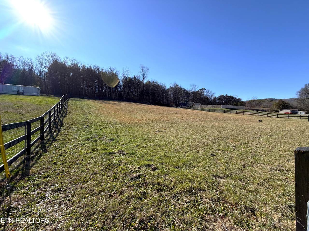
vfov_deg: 85.7
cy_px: 116
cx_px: 154
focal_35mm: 14
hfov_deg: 102.1
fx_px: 125
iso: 25
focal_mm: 2.22
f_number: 2.2
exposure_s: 1/876
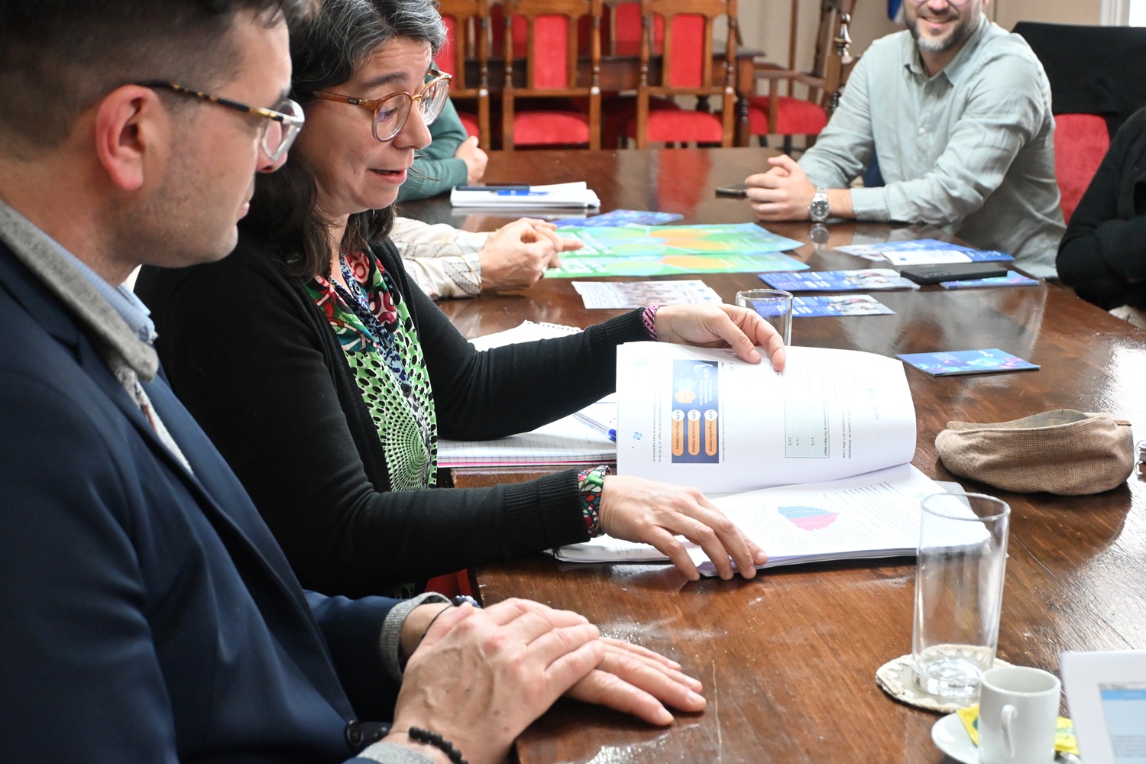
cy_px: 382
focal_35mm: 58
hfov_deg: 34.2
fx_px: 1862
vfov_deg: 23.2
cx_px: 573
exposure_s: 1/60
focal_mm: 39
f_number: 5.6
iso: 5000
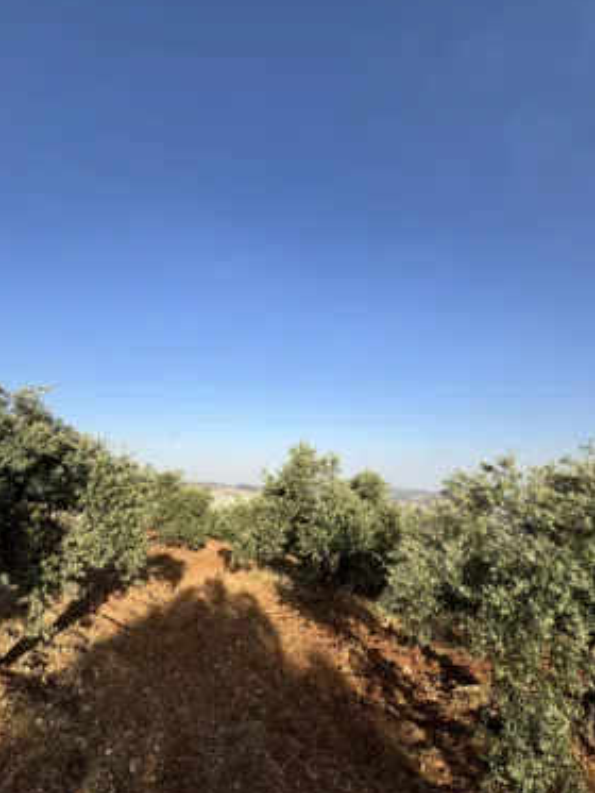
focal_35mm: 15
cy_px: 381
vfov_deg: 98.1
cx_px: 278
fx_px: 344
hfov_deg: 81.7
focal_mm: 2.22
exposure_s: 1/1880
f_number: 2.2
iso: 50
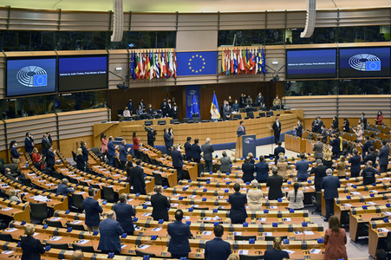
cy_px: 130
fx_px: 543
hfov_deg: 39.6
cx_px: 196
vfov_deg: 27.0
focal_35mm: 50
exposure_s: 1/500
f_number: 4
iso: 3200
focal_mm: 50
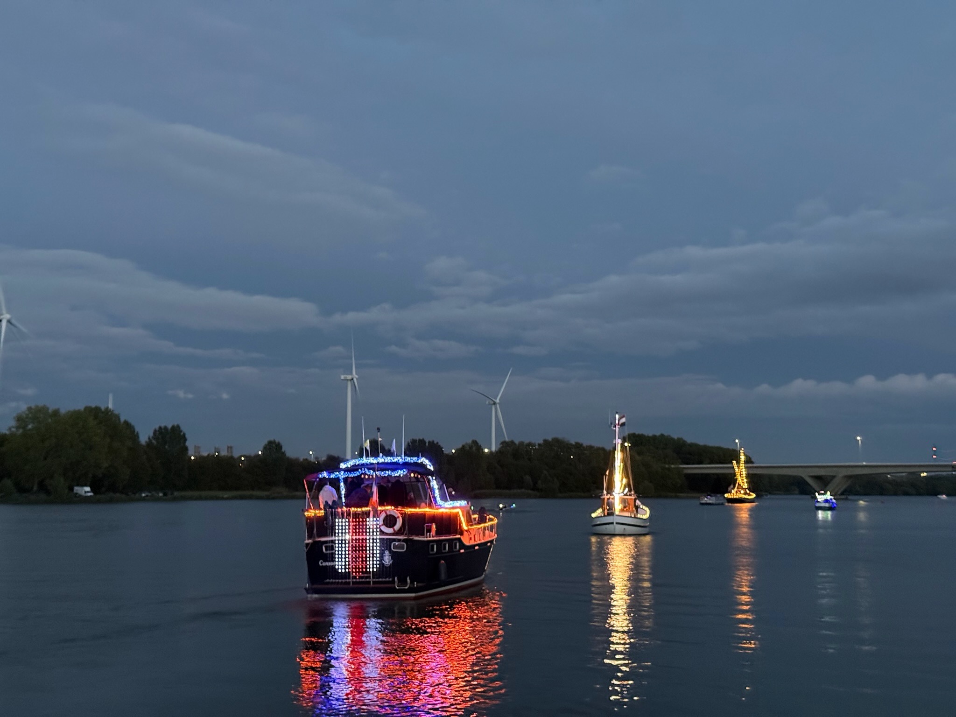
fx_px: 1326
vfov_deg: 30.3
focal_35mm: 48
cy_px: 358
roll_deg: +0.2
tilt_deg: +4.6
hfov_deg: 39.7
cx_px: 478
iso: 640
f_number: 1.78
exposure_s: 1/20
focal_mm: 6.76
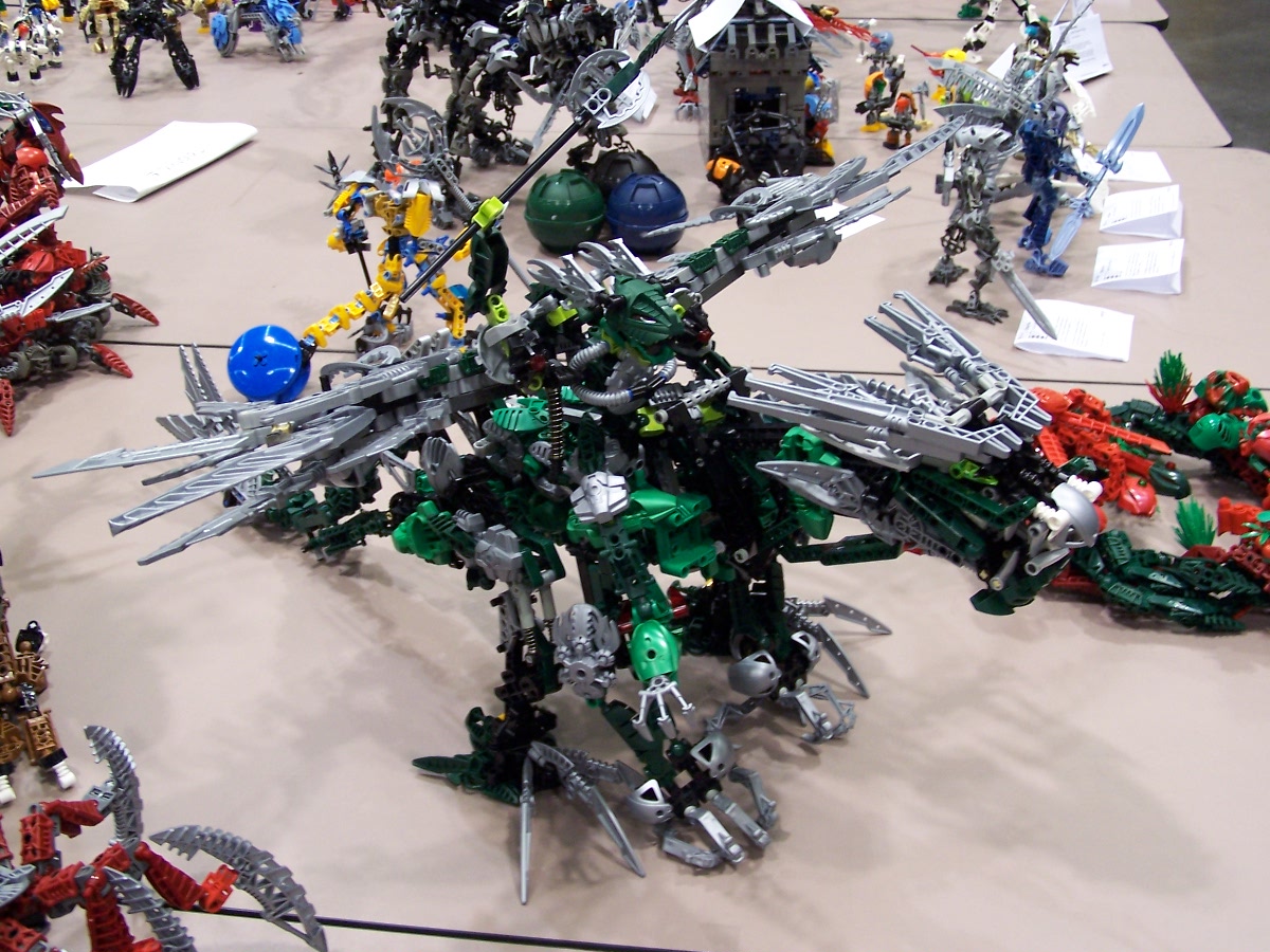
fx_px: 1761
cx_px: 635
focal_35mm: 48
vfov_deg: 30.3
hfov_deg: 39.7
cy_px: 476
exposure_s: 1/10
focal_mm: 8
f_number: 3.2
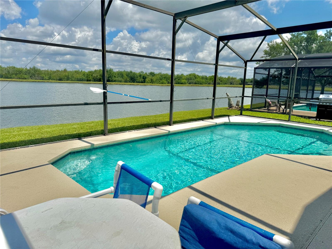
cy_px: 124
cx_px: 166
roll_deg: -2.0
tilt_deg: -10.8
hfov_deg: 71.6
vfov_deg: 56.8
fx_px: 230
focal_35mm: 24
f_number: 1.78
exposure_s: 1/7937
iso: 80
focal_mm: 6.76
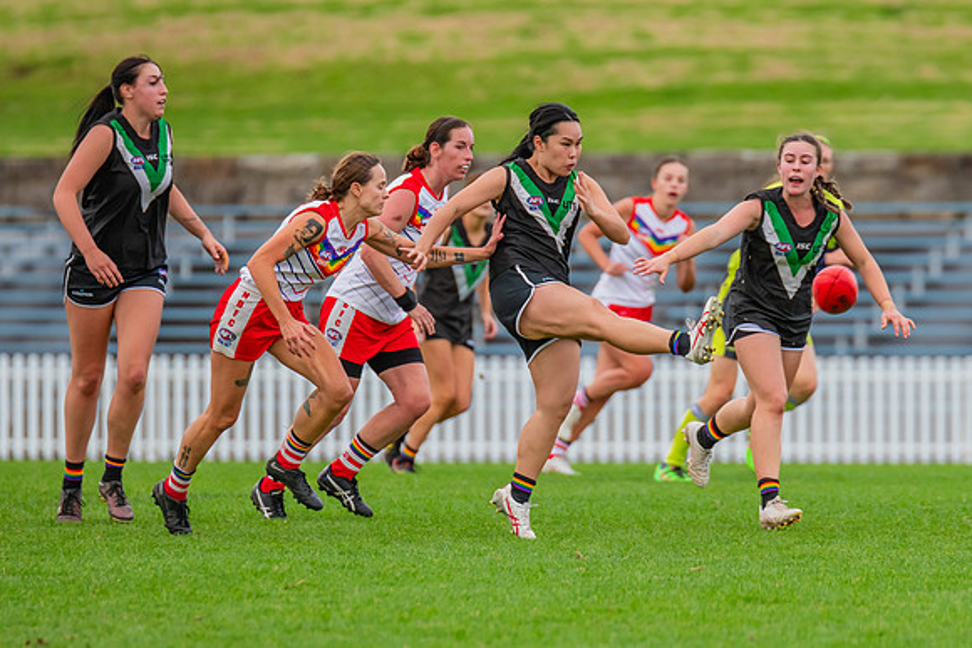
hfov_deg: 3.6
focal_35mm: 571
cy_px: 360
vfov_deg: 2.4
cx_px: 602
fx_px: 15418
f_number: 5.6
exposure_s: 1/1000
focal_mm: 420
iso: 800
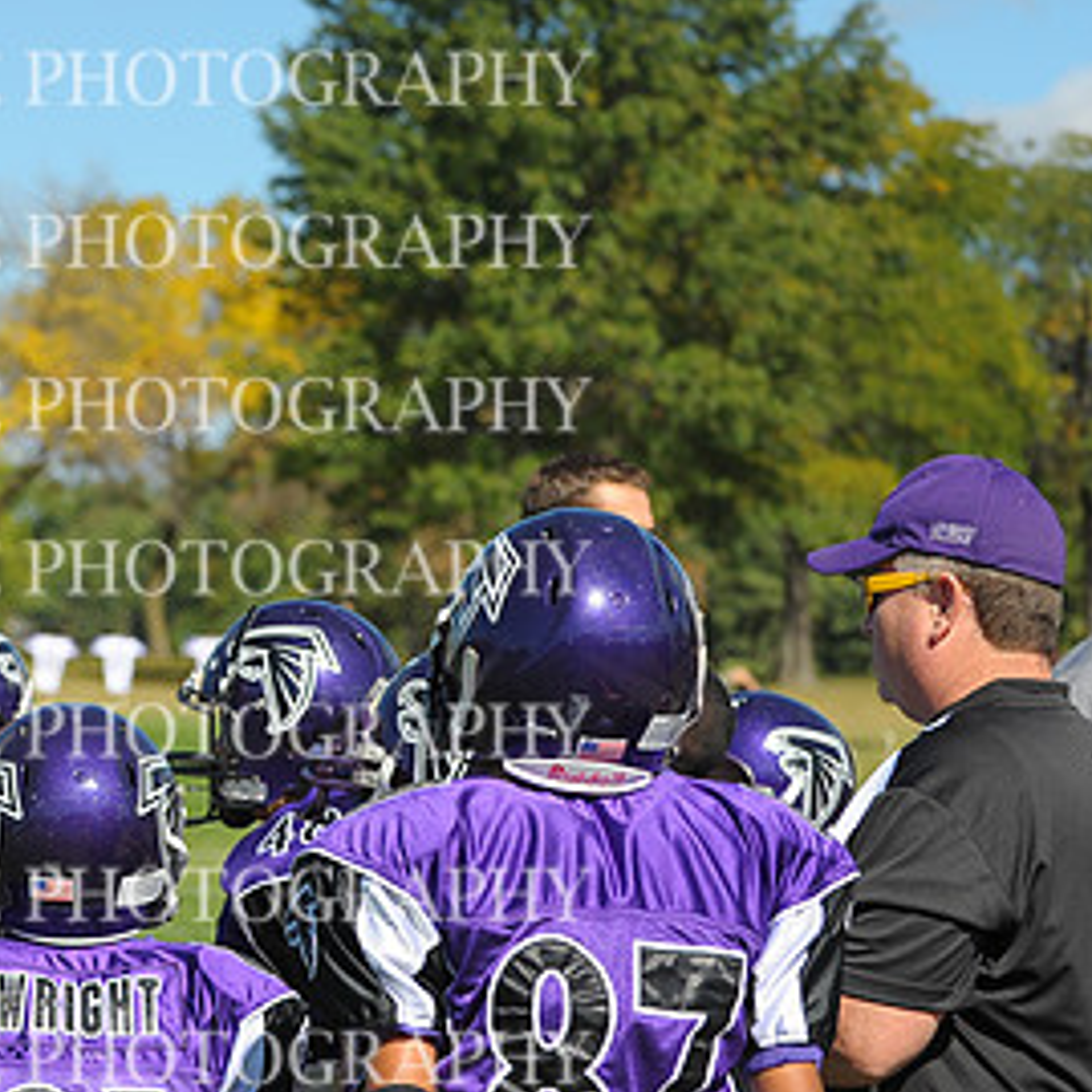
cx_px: 4
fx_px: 4568
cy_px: 650
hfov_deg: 13.4
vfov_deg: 13.6
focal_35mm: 128
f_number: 4.5
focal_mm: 70
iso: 200
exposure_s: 1/1250
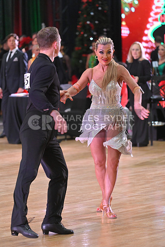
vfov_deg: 12.8
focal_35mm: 160
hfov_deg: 8.6
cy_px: 124
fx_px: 1099
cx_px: 82
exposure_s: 1/400
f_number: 4
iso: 4000
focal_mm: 160
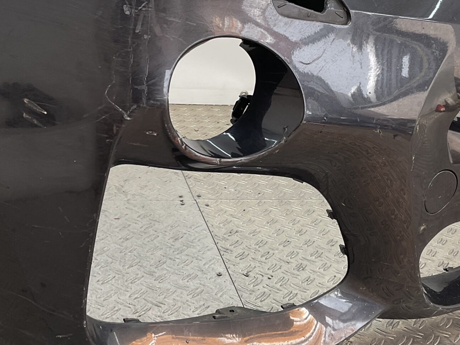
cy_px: 129
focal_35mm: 58
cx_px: 267
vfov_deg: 25.2
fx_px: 771
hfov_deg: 33.2
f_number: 1.8
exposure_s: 1/102
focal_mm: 3
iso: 16
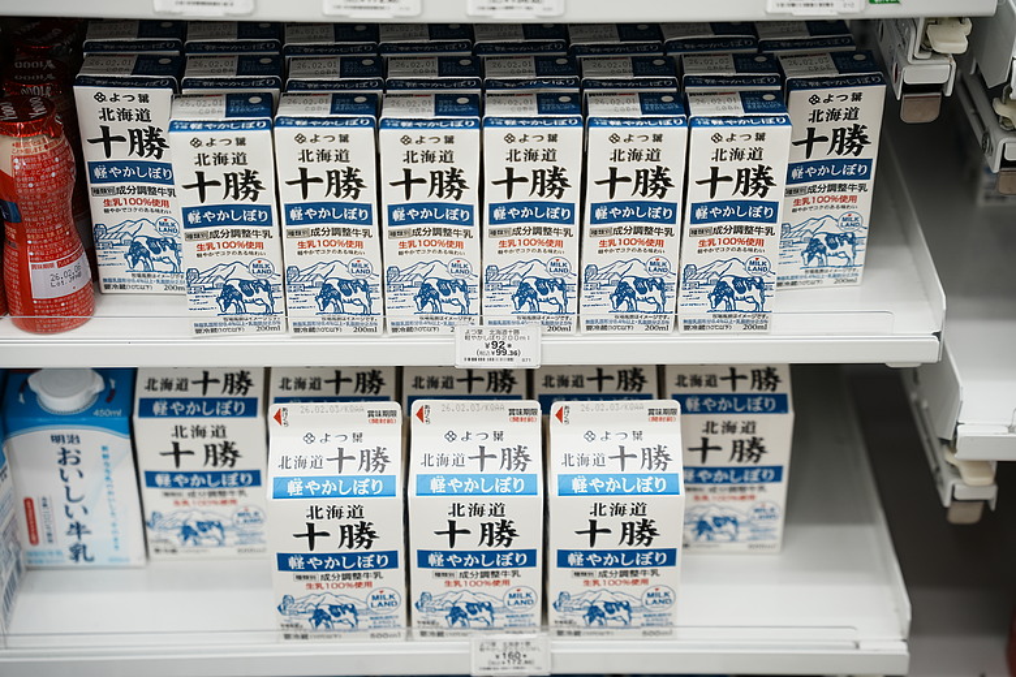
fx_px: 1975
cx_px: 508
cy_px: 338
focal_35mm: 70
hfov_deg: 28.8
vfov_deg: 19.5
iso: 250
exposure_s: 1/125
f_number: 2.8
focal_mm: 70
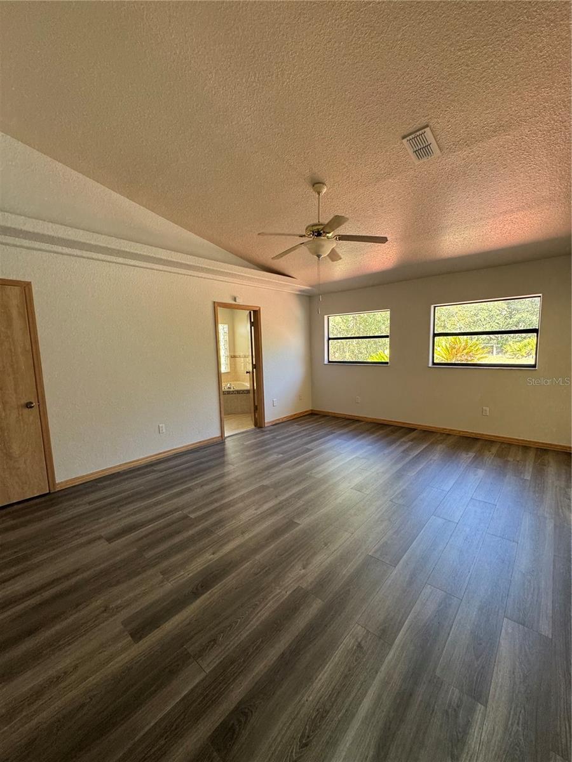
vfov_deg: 102.1
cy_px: 381
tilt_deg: -7.4
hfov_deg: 85.7
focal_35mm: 14
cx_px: 286
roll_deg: +2.4
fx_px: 308
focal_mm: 2.22
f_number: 2.2
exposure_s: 1/120
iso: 160
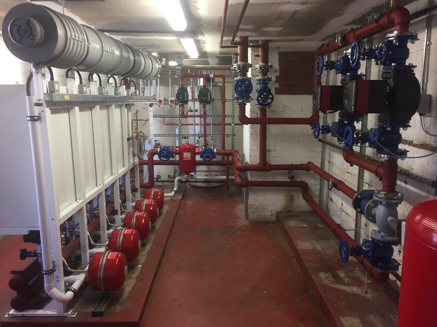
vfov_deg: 48.2
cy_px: 164
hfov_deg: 61.7
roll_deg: -0.9
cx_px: 218
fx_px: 366
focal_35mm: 29
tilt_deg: -9.3
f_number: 2.2
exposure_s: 1/33
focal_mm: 4.15
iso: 64
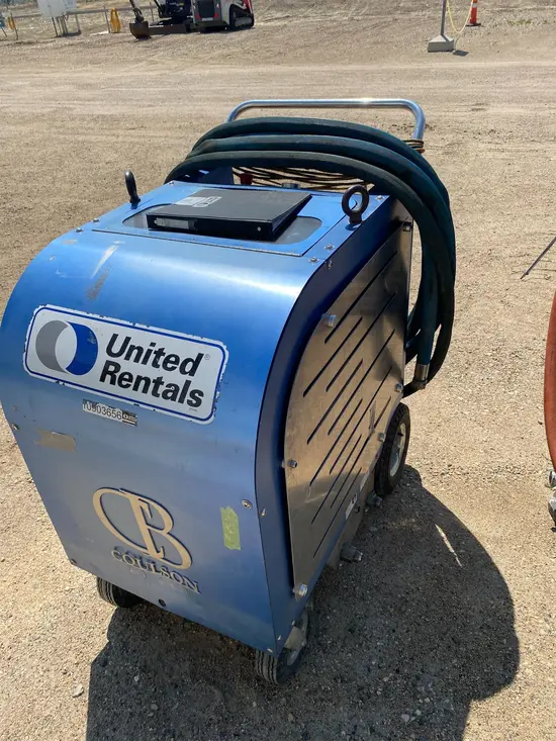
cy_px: 370
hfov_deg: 53.1
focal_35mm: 26
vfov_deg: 67.3
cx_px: 278
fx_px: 557
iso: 32
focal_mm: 4.25
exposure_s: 1/3610
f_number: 1.8
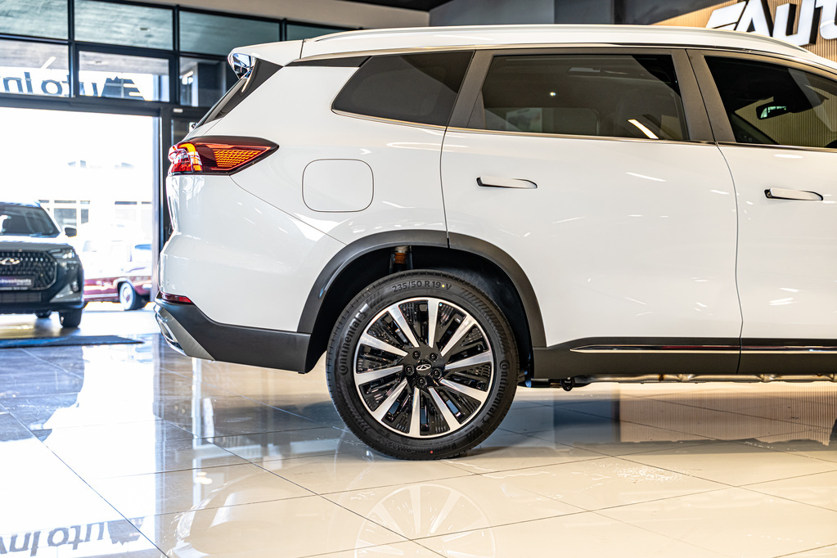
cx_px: 418
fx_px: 1000
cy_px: 279
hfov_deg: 45.4
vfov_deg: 31.2
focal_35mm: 43
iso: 640
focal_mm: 43
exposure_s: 1/125
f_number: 2.8
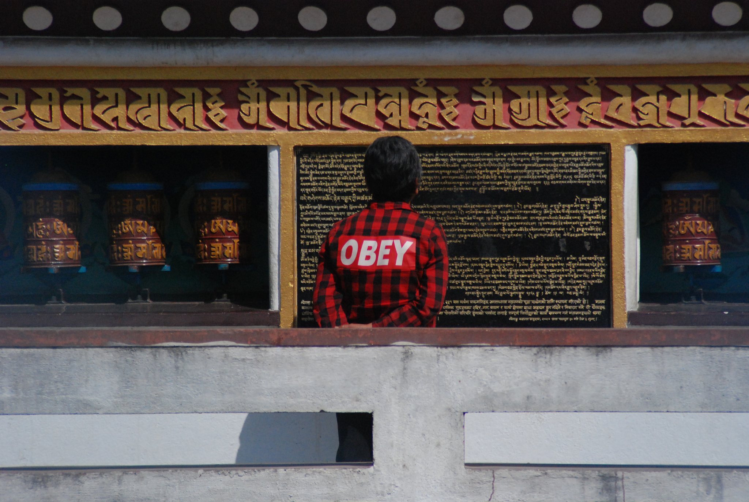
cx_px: 374
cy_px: 251
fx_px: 6249
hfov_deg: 6.9
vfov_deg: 4.6
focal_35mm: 300
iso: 1000
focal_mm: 200
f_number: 8
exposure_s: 1/4000
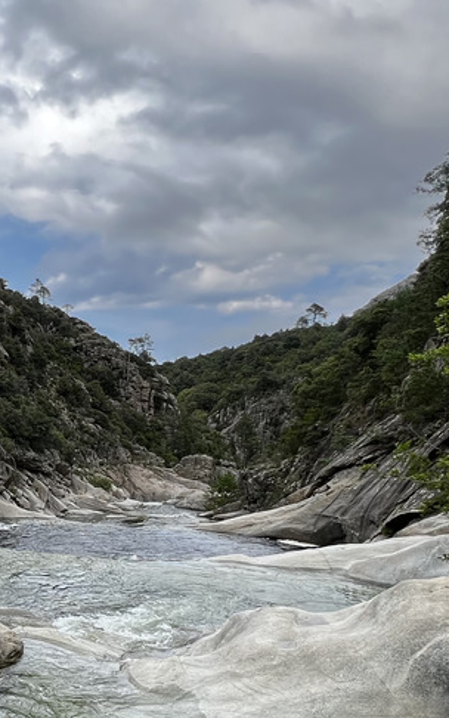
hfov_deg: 33.4
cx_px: -21
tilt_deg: -4.5
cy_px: 473
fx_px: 665
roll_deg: +0.6
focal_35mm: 34
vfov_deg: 55.6
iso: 32
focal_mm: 1.57
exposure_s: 1/602
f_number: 1.8
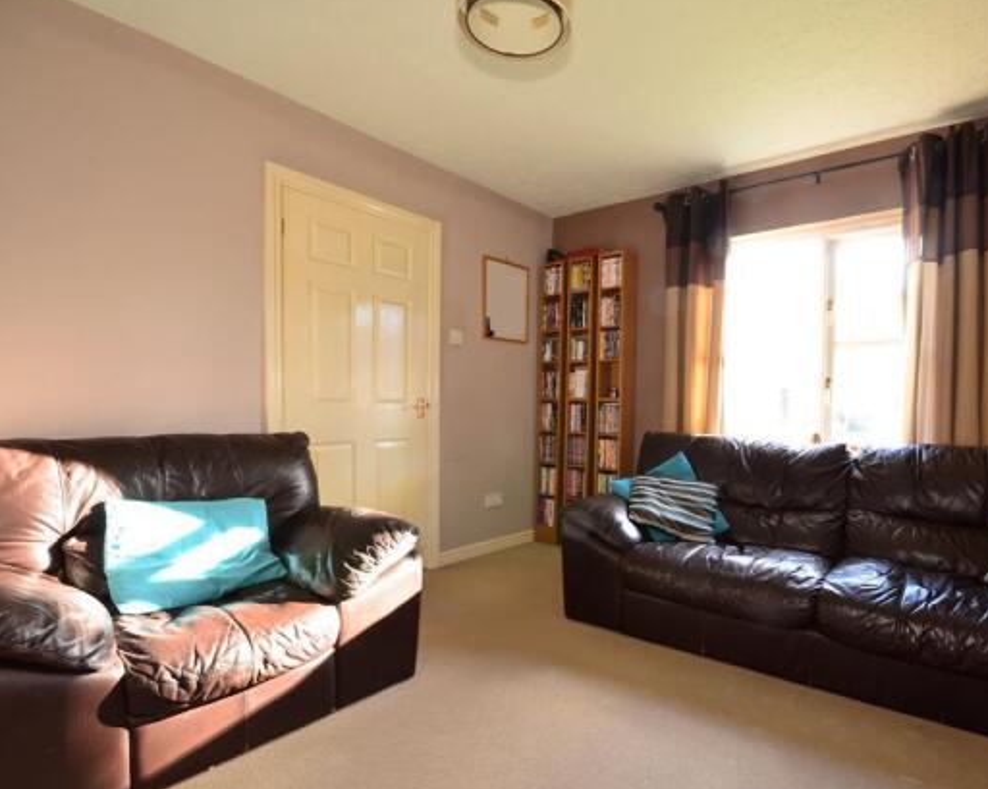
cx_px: 567
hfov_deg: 85.8
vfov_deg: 73.7
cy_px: 405
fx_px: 526
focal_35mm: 18
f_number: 11
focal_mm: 10
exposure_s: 1/2
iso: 200
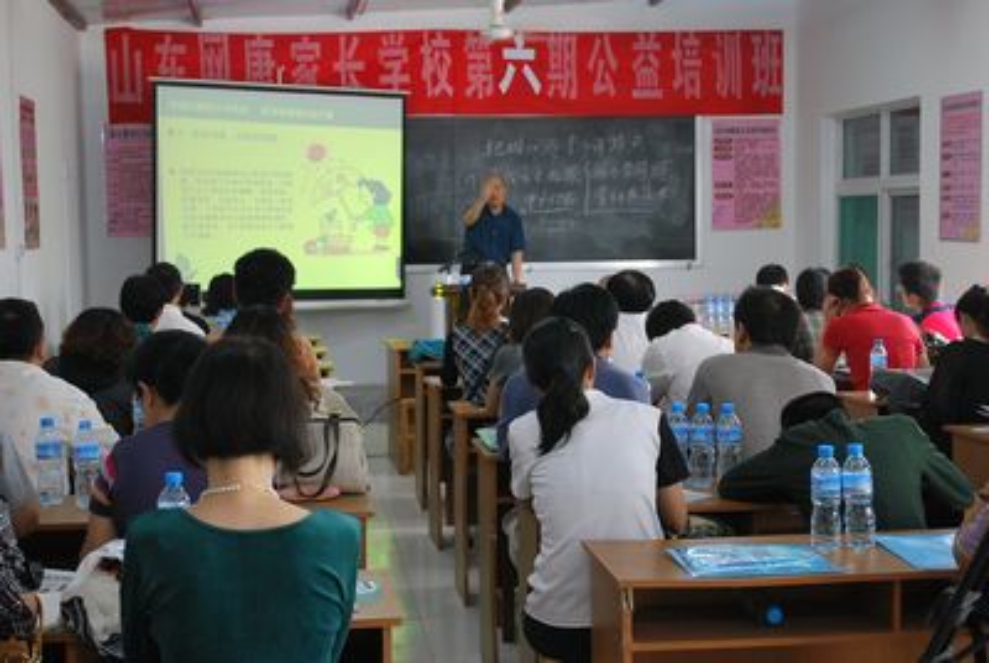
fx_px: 1486
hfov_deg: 36.8
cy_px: 332
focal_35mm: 54
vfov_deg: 25.1
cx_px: 494
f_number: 5.3
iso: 400
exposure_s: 1/20
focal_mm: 36
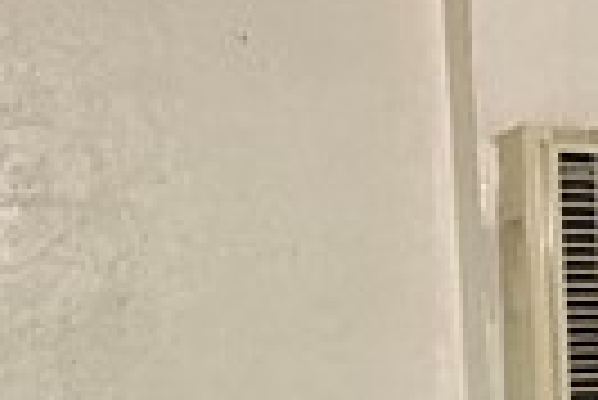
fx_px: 1862
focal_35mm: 112
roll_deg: +0.6
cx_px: 940
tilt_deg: -9.0
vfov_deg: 11.6
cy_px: 652
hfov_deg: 16.4
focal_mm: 2.22
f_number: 2.2
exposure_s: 1/60
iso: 500
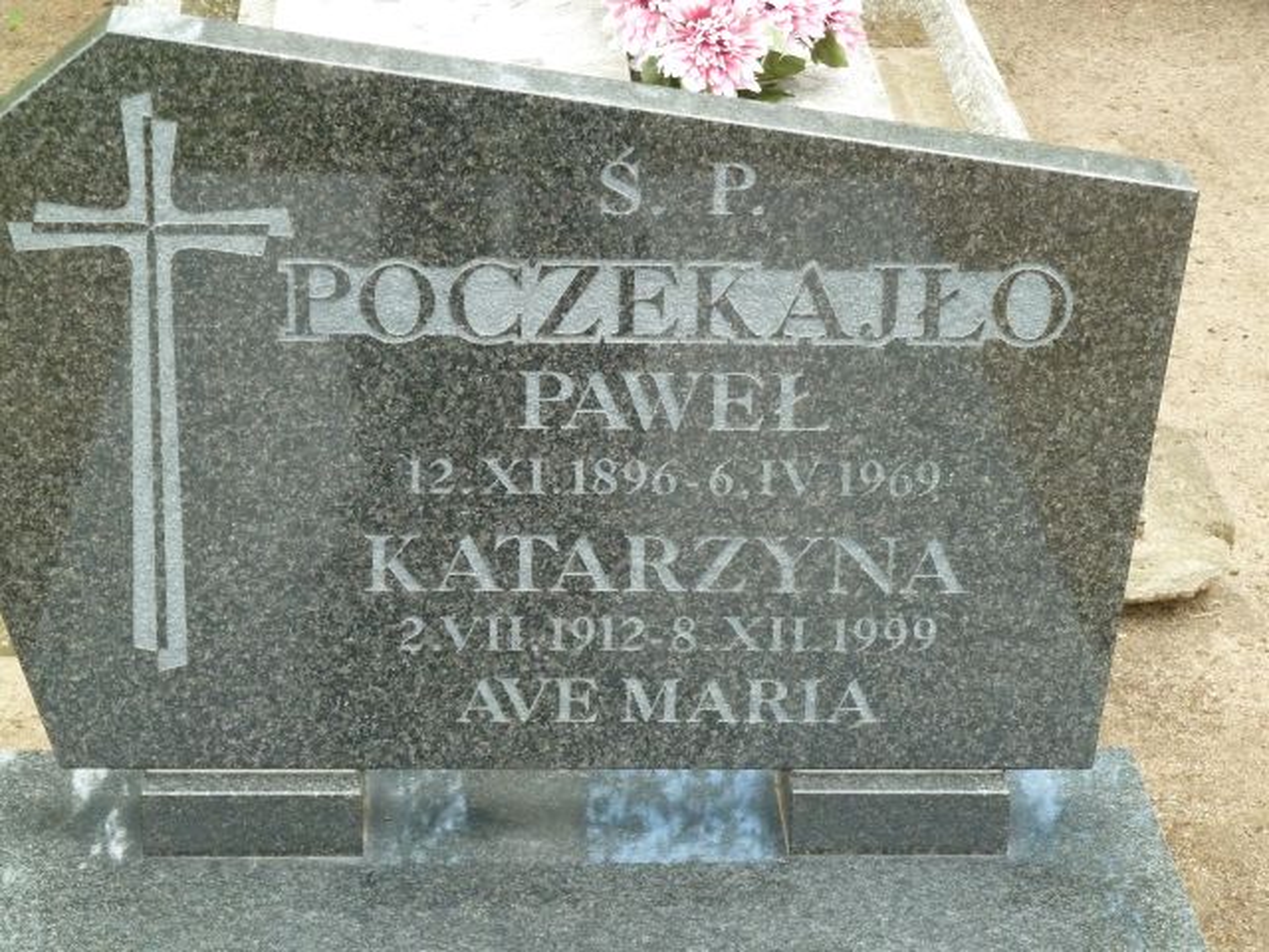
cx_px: 634
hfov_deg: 18.9
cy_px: 476
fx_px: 3813
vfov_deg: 14.2
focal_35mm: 104
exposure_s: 1/200
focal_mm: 17
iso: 320
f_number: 4.3
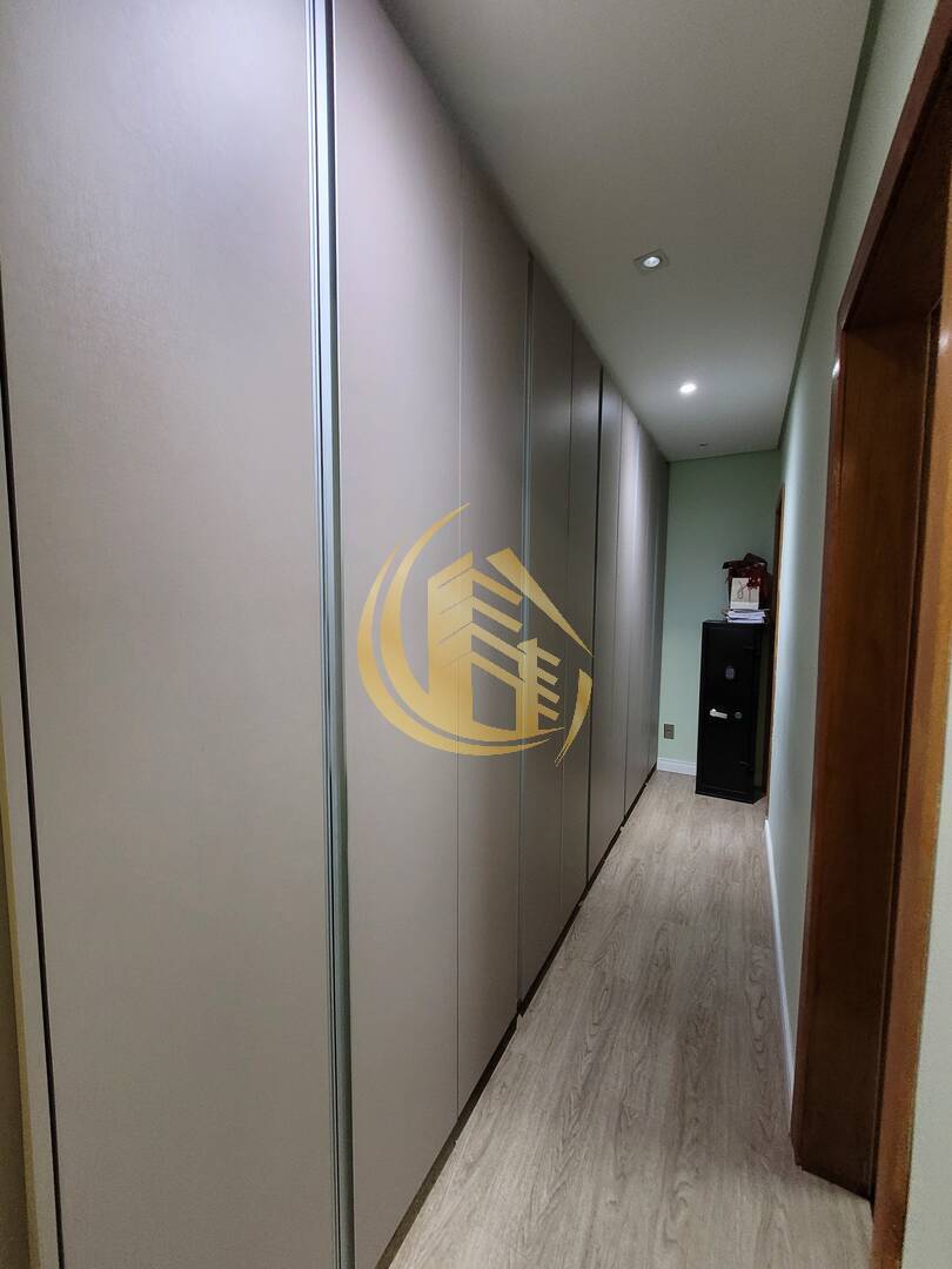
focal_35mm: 13
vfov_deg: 106.2
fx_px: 477
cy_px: 634
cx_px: 476
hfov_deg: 89.9
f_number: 2.2
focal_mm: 1.74
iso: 320
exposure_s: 1/30
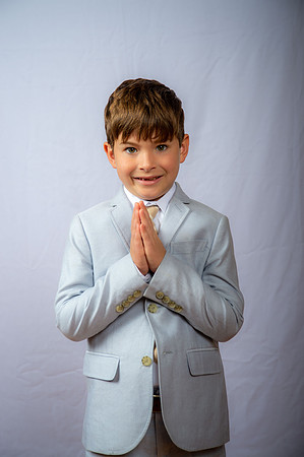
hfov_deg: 19.4
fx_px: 889
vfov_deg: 28.9
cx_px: 152
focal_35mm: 70
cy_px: 228
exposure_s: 1/200
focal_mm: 70
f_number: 6.3
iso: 250
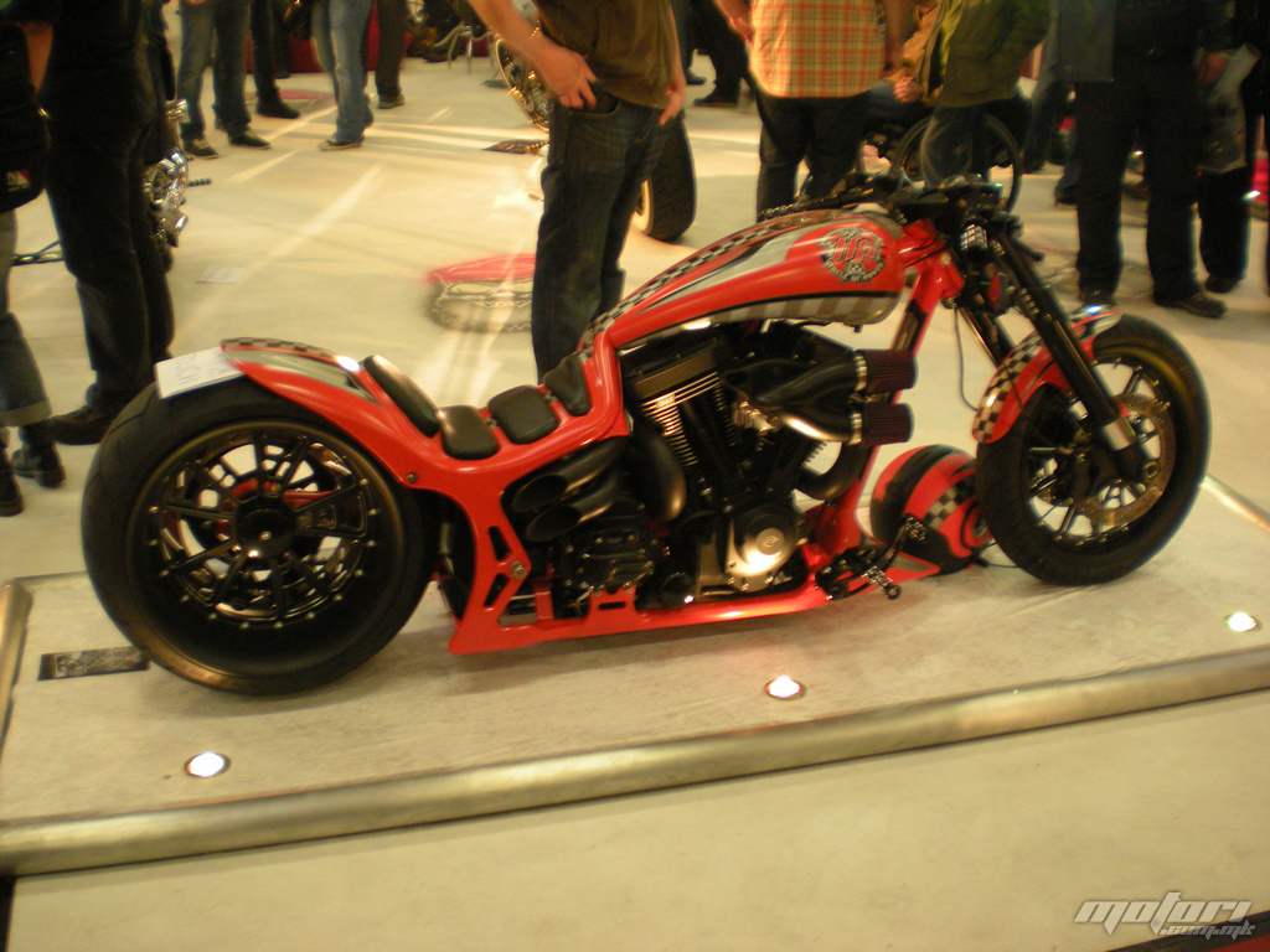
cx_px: 635
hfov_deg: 49.0
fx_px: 1394
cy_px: 476
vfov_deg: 37.7
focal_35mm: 38
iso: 200
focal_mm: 6.3
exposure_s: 1/11.2
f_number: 3.1
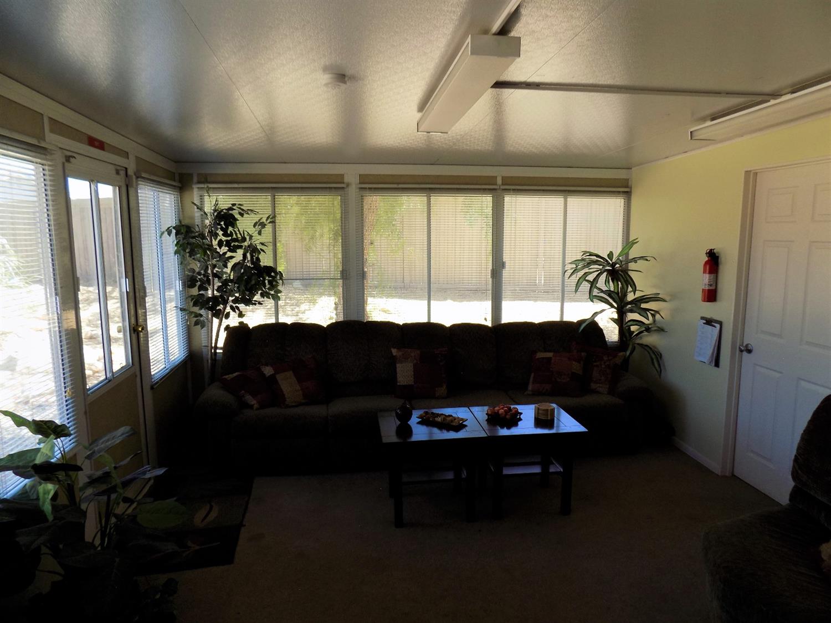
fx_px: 552
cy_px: 312
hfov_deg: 73.9
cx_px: 416
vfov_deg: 58.9
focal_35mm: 23
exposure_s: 1/80
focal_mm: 4
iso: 80
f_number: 3.1
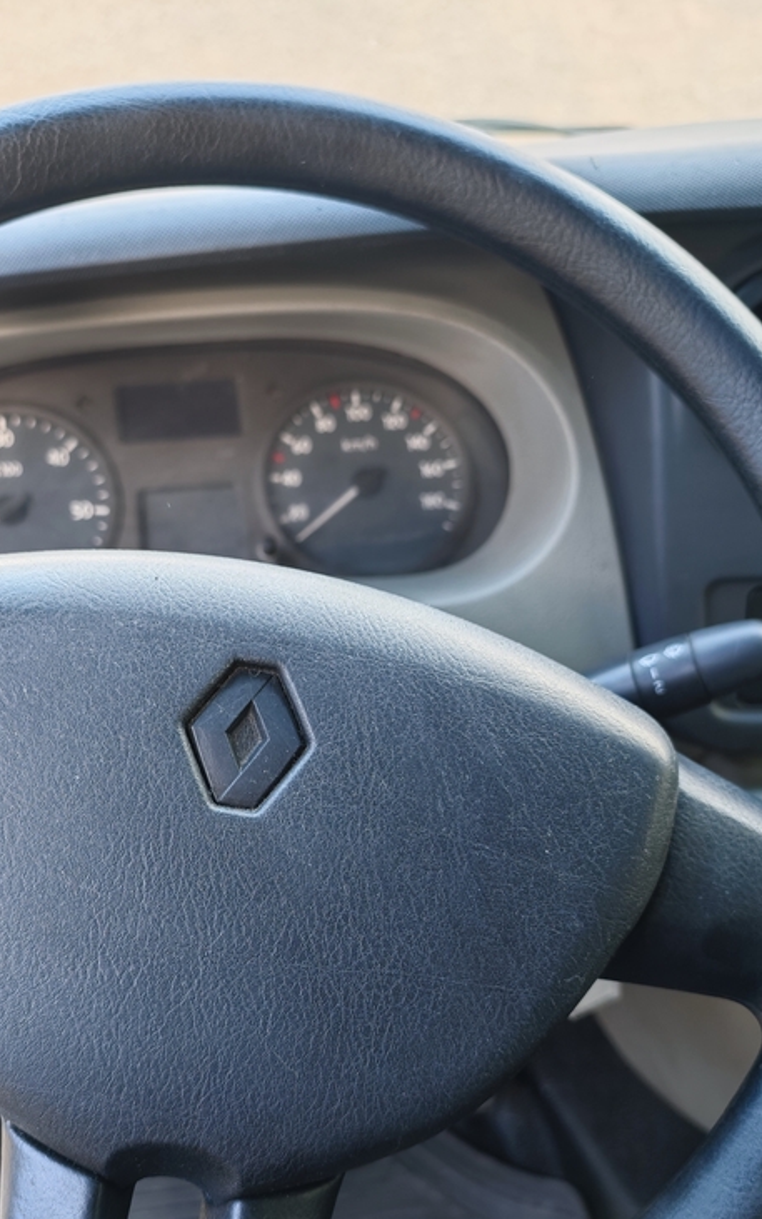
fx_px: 1262
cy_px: 695
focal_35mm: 38
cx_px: 319
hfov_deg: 33.5
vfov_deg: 51.4
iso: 640
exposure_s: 1/121
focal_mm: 8.72
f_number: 2
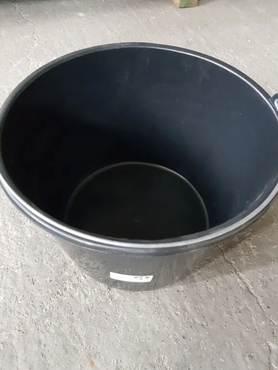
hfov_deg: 51.4
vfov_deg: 65.3
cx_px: 137
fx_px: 289
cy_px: 188
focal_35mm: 27
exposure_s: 1/30
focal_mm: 4.2
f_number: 1.7
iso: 640
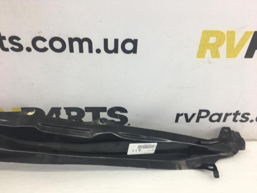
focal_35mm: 29
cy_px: 96
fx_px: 215
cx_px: 128
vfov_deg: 48.2
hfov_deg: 61.7
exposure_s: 1/50
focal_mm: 4.15
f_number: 2.2
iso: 32
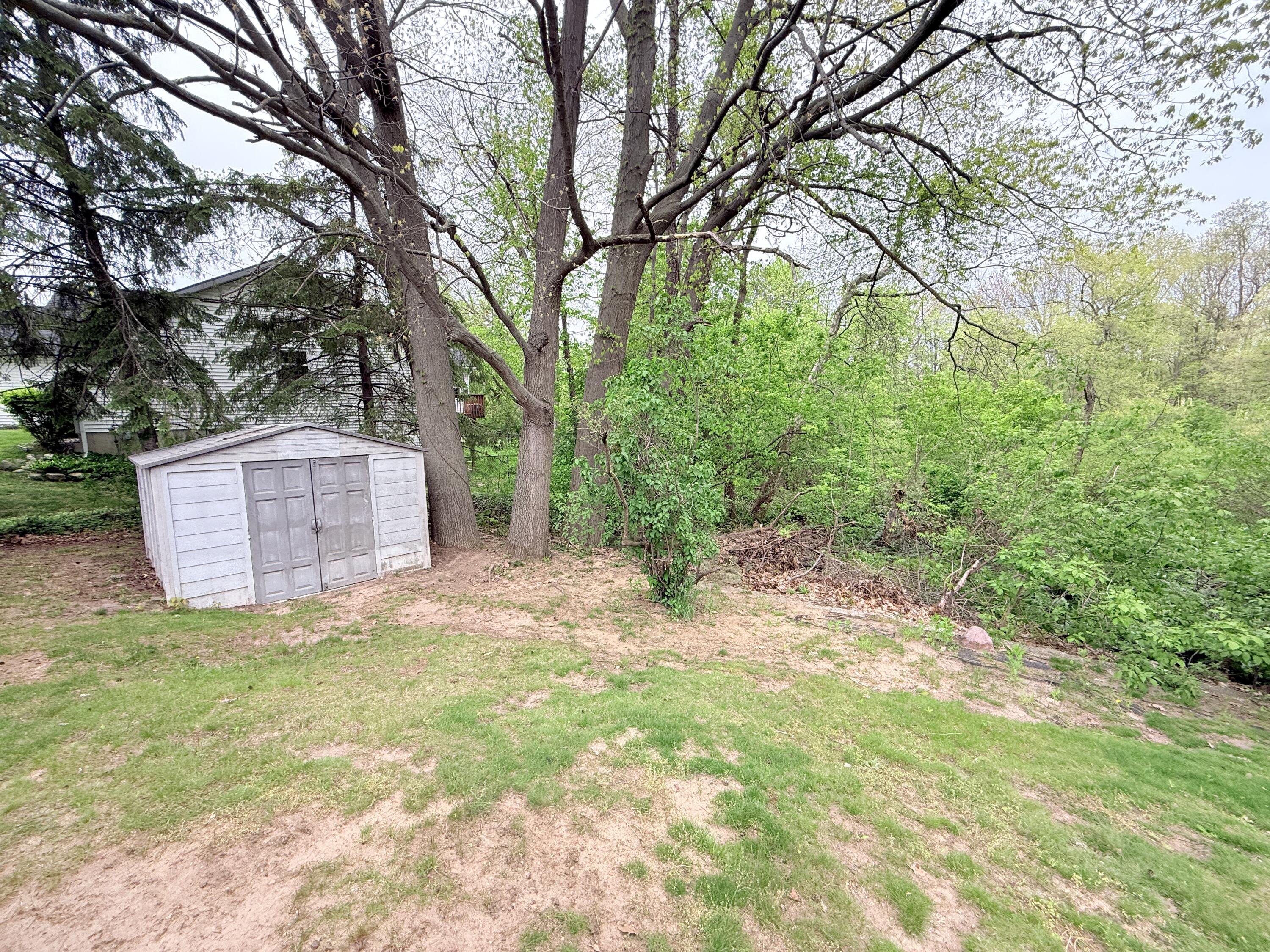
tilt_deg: -8.6
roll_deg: +0.4
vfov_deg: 85.7
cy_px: 476
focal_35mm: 14
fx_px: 514
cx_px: 635
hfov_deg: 102.1
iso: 64
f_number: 2.2
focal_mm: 2.22
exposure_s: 1/306
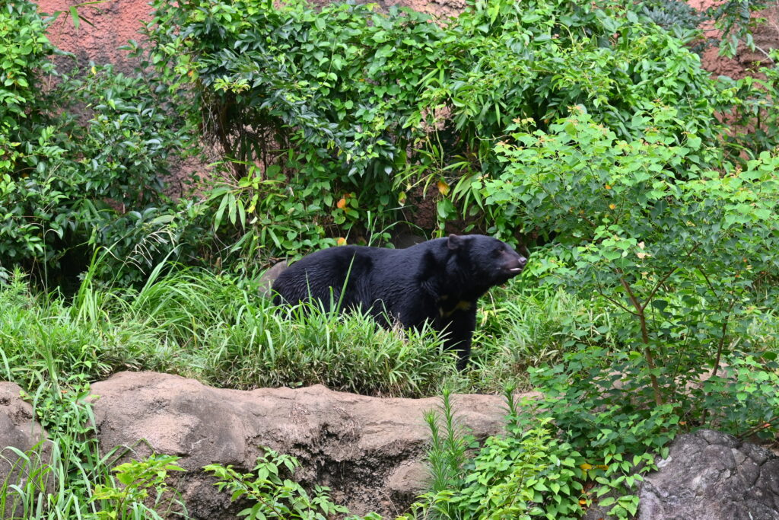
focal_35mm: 157
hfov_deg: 13.1
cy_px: 260
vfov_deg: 8.7
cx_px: 390
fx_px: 3398
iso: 220
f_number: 2.5
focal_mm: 105
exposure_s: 1/160
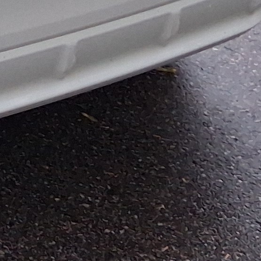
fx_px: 1442
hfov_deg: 9.8
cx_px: -222
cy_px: -169
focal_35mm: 169
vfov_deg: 9.9
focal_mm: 3.98
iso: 250
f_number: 1.8
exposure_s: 1/120
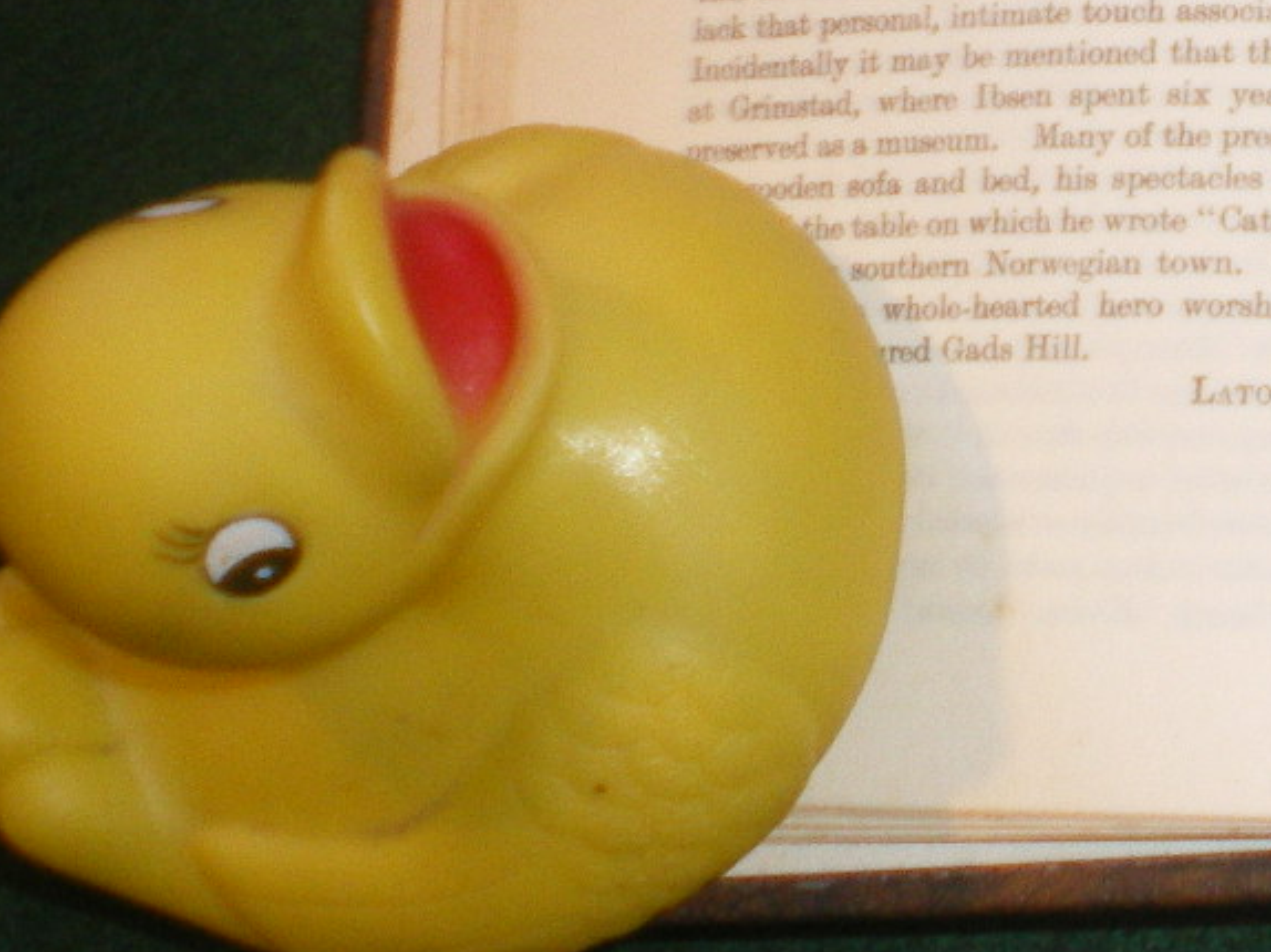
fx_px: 3890
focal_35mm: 106
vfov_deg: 13.6
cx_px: 1550
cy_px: -124
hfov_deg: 17.6
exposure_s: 1/50
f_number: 3.1
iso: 200
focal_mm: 6.3
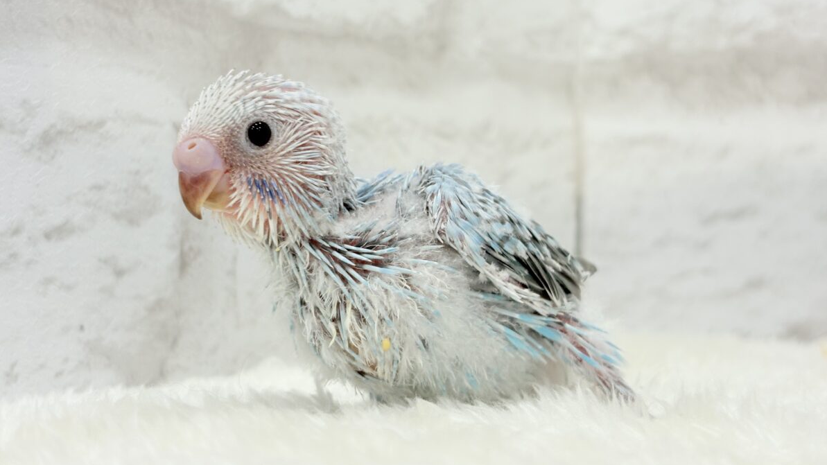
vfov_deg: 21.1
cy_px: 186
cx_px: 415
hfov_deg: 36.6
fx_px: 1250
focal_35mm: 57
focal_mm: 5.96
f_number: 1.6
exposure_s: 1/50
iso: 32
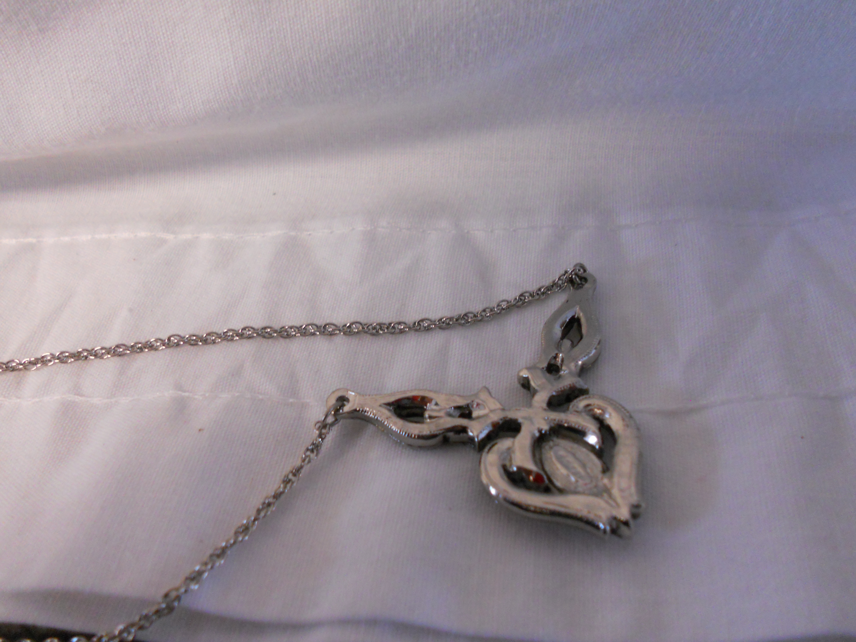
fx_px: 791
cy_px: 321
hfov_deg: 56.8
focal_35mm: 32
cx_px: 428
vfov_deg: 44.2
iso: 400
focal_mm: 5.8
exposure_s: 1/25
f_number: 3.5
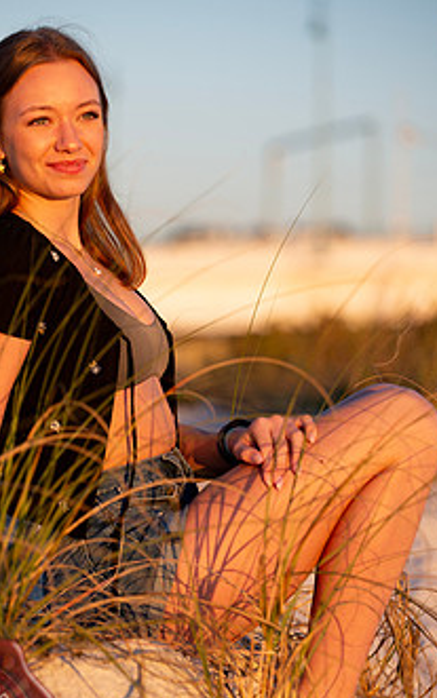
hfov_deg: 7.8
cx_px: 158
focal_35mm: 169
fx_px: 3219
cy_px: 405
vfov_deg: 12.4
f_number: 3.2
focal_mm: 122
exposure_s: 1/800
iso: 100
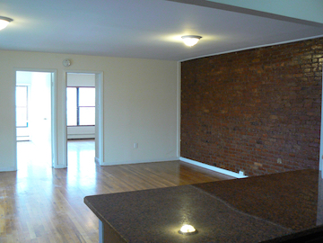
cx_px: 162
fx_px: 336
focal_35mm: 36
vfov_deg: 39.7
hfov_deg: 51.4
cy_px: 122
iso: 200
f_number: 2.8
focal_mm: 6
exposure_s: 1/10
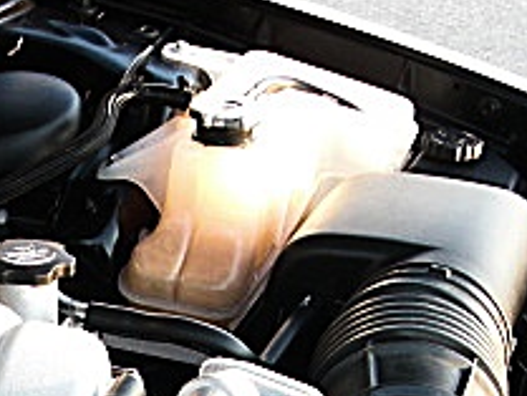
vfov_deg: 12.8
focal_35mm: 110
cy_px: 593
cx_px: -55
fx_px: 1676
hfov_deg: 17.3
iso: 200
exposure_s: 1/100
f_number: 2.8
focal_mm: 6.3
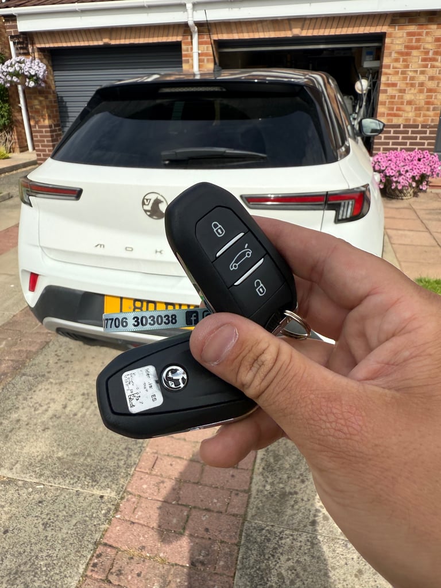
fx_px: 407
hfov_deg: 56.8
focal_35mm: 24
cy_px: 294
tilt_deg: -19.6
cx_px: 220
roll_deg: -0.1
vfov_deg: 71.6
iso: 50
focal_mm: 2.22
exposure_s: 1/2222
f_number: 2.2
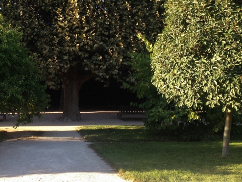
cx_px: 57
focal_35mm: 55
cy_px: 36
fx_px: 385
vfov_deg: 26.1
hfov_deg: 34.1
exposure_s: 1/192
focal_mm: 4.13
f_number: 2.4
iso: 50
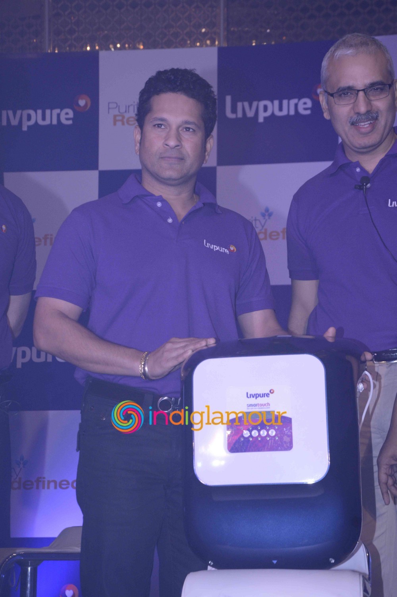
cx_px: 198
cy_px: 298
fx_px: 1541
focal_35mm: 93
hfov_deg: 14.7
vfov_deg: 21.9
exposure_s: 1/200
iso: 800
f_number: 8
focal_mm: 62
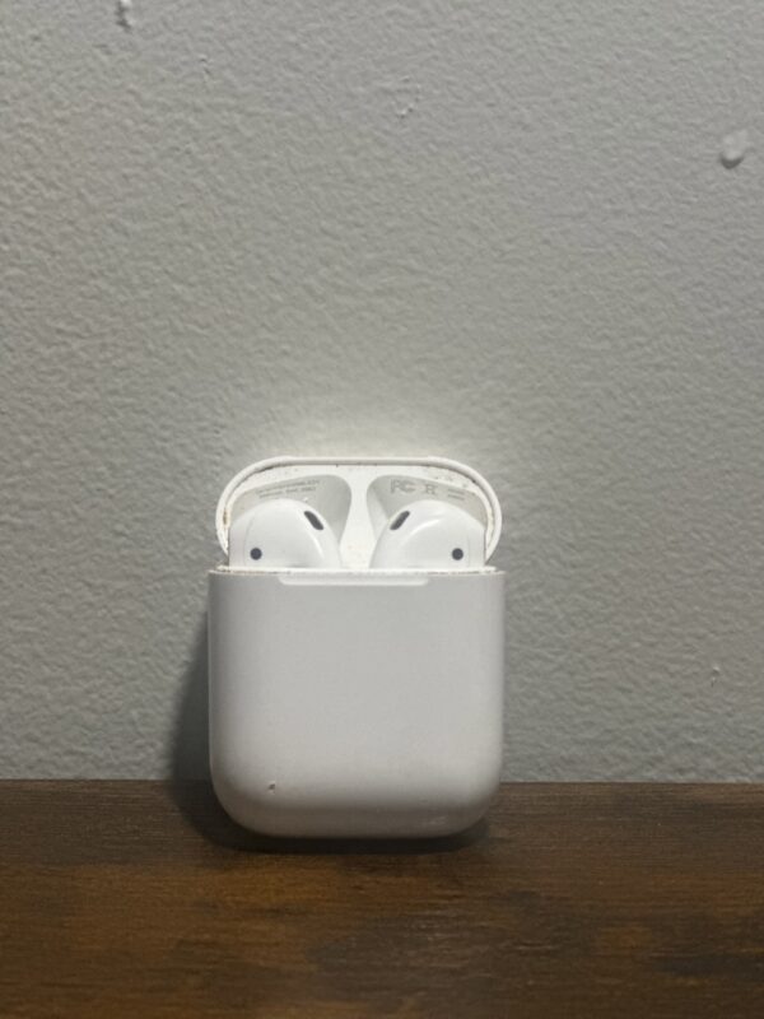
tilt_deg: -14.2
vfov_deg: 25.3
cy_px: 510
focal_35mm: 77
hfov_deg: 19.1
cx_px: 382
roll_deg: +0.0
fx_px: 2266
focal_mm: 9
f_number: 2.8
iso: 400
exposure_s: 1/36
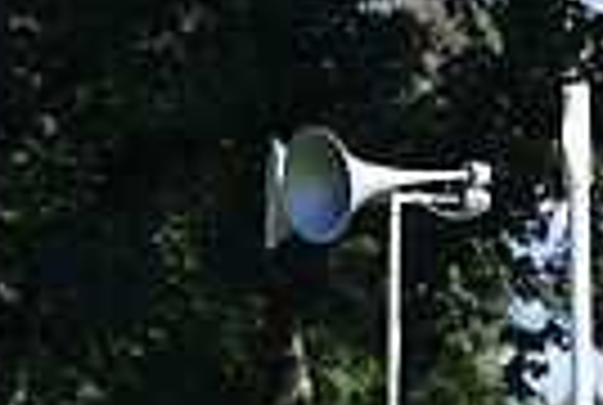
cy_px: 650
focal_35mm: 540
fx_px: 9065
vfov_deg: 2.6
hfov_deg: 3.8
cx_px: -634
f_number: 5
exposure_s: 1/1250
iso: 500
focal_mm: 125
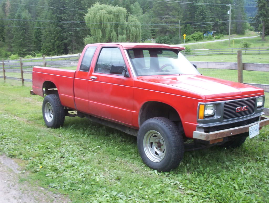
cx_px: 134
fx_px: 304
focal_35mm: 39
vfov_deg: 37.0
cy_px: 102
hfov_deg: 47.8
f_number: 4.5
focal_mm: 6
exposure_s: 1/147
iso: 100
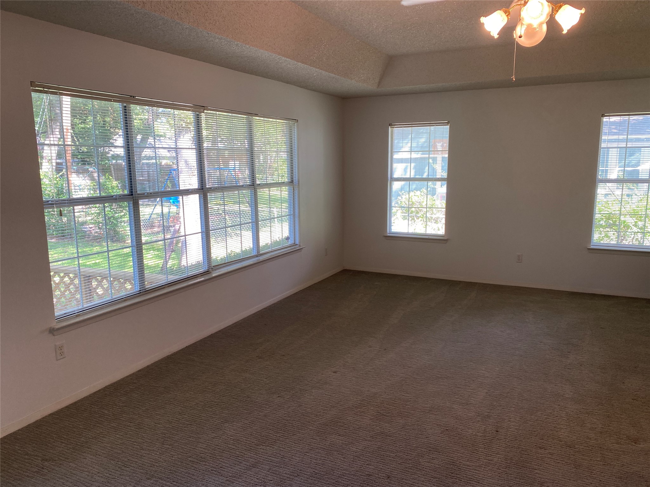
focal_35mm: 26
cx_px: 325
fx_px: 488
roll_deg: +0.1
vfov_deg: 53.1
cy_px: 244
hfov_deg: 67.3
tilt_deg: -9.3
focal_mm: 4.25
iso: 100
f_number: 1.8
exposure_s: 1/120
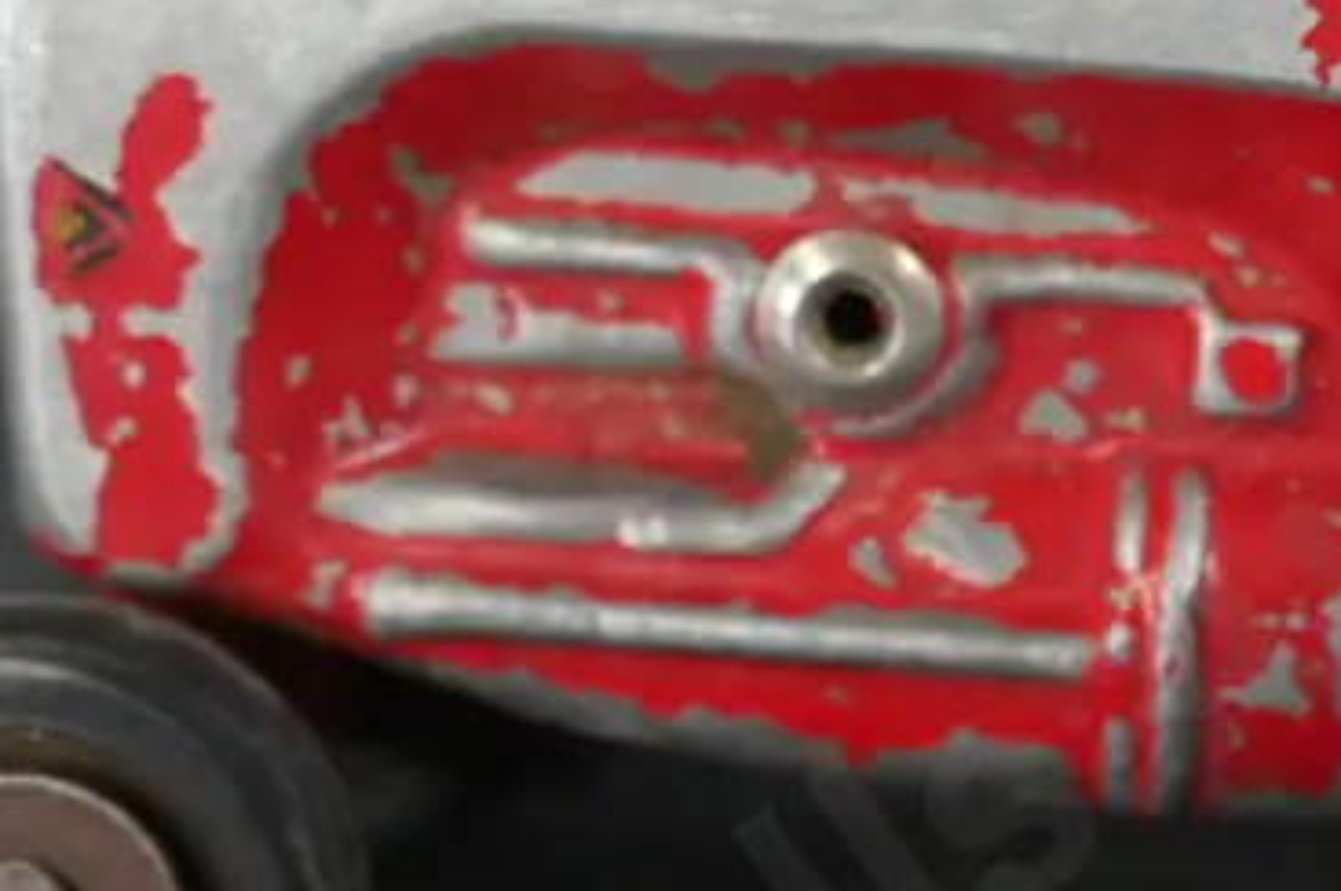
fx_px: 3461
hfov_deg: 21.2
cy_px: 582
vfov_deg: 14.7
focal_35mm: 93
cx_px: 1315
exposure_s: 1/60
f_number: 3.6
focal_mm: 16
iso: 2500
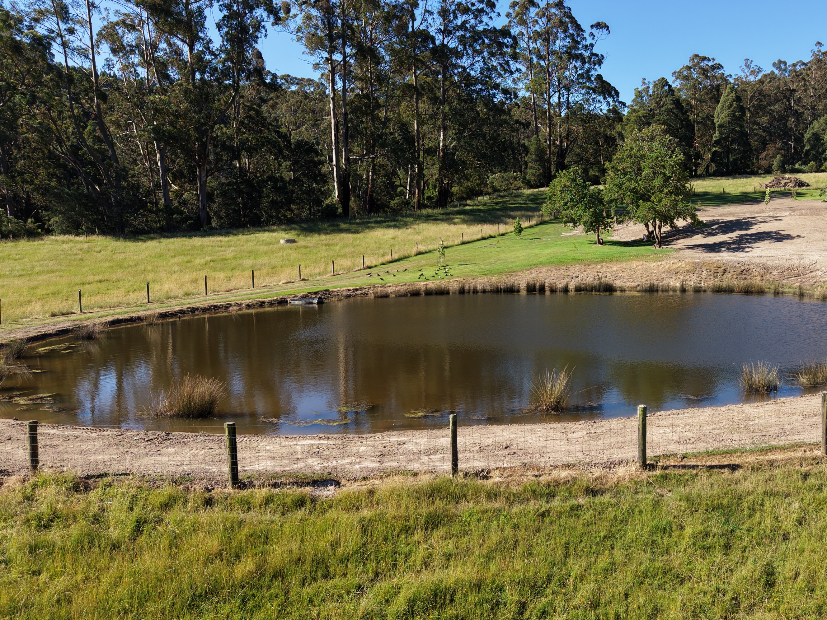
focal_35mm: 37
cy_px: 319
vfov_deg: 38.7
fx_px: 884
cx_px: 585
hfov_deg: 48.8
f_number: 1.8
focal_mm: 8.67
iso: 170
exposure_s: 1/3000
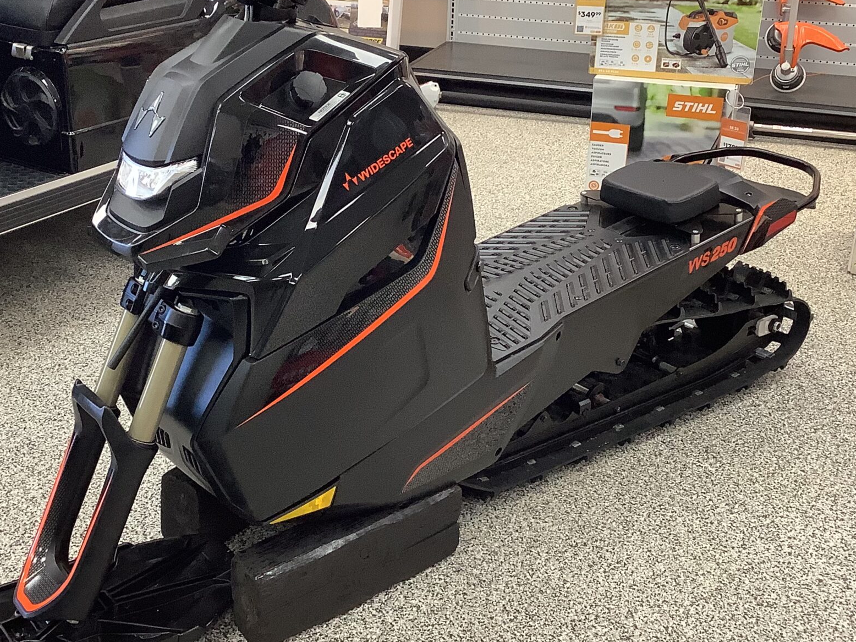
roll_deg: -0.9
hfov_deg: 37.4
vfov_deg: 28.5
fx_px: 1261
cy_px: 248
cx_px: 376
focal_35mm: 51
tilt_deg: -22.0
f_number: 2.4
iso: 100
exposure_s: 1/60
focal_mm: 3.3
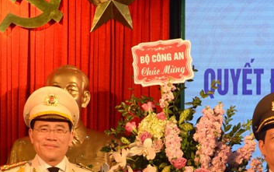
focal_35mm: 138
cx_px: 166
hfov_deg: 15.1
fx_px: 1031
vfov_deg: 9.3
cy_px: 247
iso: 200
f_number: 5
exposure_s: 1/30
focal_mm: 42
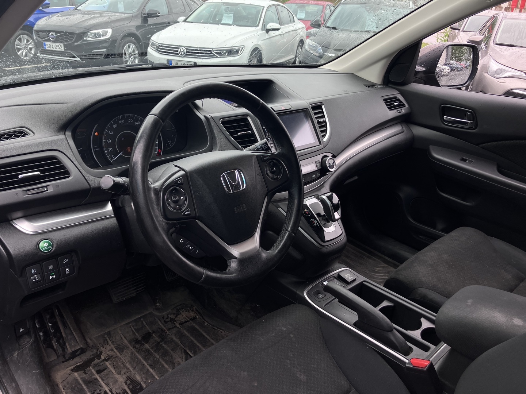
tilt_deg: -24.2
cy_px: 197
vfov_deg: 49.7
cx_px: 263
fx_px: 425
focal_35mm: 28
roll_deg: -2.3
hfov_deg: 63.4
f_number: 1.8
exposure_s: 1/337
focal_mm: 3.99
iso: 32
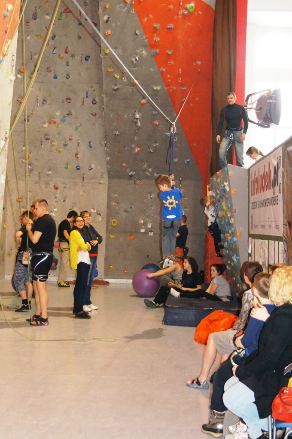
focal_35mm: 52
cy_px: 220
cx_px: 146
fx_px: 640
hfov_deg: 25.7
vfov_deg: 37.9
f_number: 5
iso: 1000
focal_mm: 35
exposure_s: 1/60
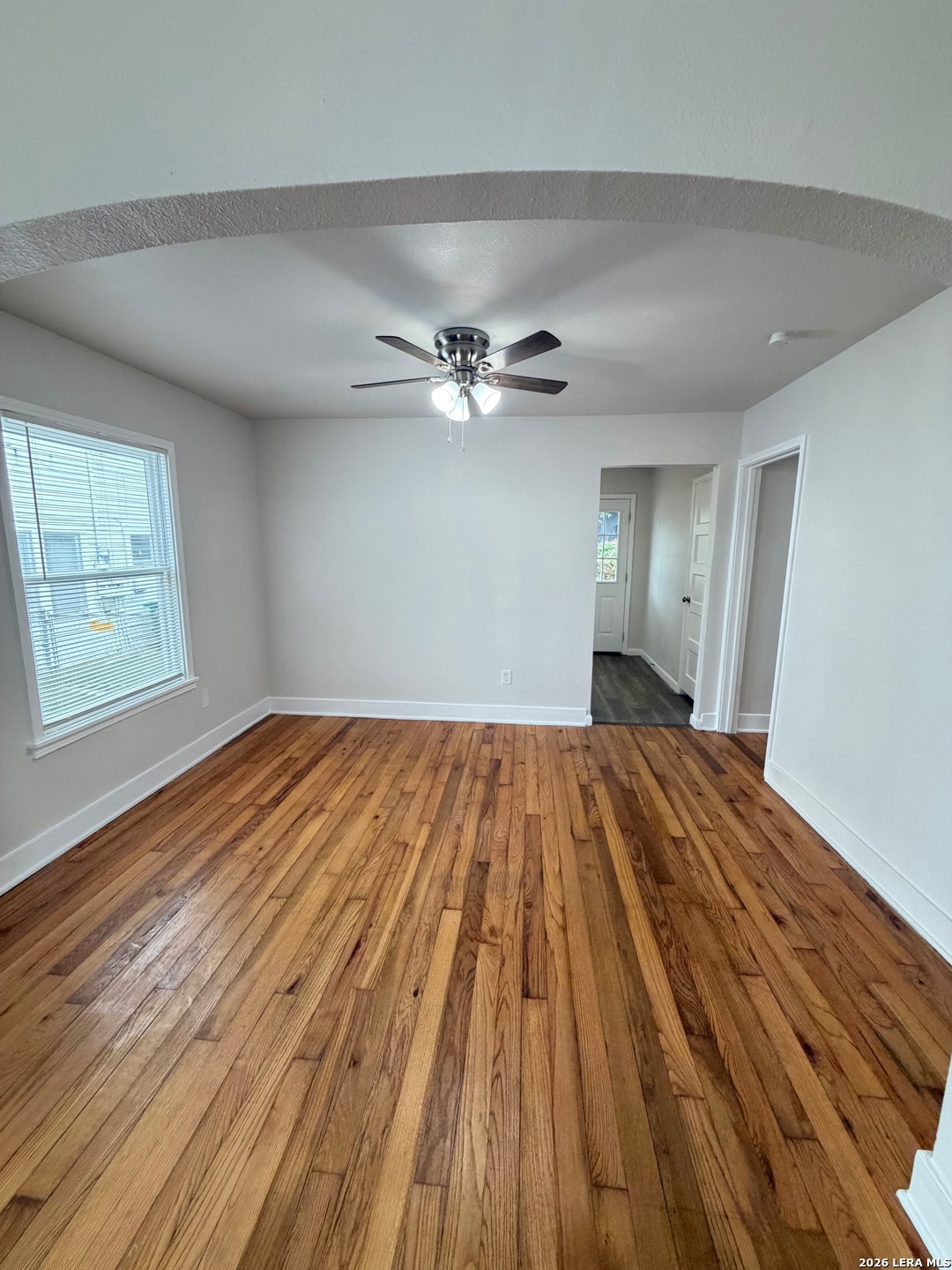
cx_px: 476
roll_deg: -1.1
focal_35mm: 14
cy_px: 635
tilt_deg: -7.7
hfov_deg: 85.7
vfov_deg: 102.1
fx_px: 513
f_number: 2.2
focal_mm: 2.22
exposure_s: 1/120
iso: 320
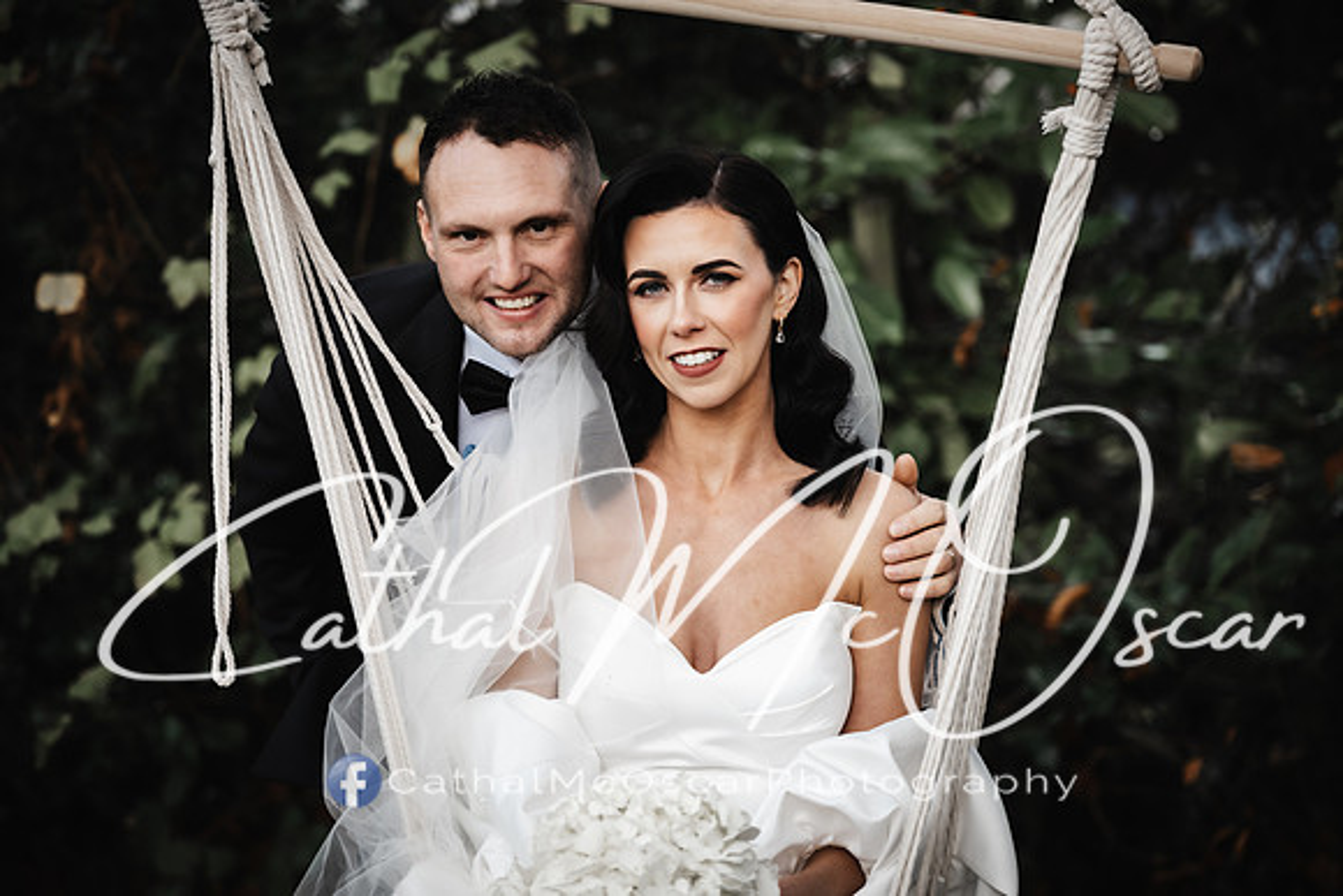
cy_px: 448
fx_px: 5783
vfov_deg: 8.9
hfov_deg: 13.2
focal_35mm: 155
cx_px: 672
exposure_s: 1/200
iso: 500
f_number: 2.8
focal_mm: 155
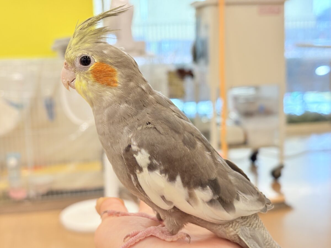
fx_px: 497
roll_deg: +2.5
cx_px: 166
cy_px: 124
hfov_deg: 36.8
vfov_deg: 28.0
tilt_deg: -8.4
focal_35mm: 52
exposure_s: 1/100
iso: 80
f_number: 1.6
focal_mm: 5.96
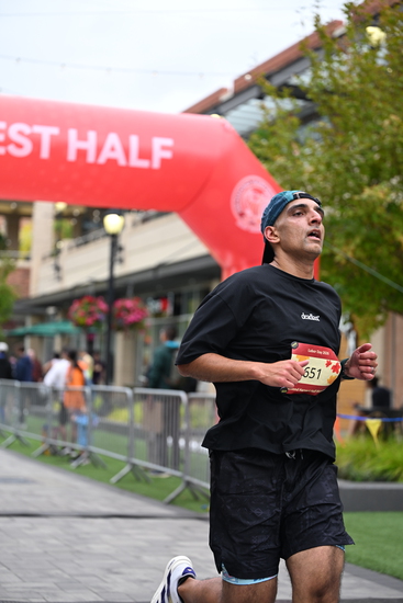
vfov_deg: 28.8
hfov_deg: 19.5
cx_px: 202
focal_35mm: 70
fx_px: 1175
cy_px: 302
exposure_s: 1/2000
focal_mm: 70
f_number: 2.8
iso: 640
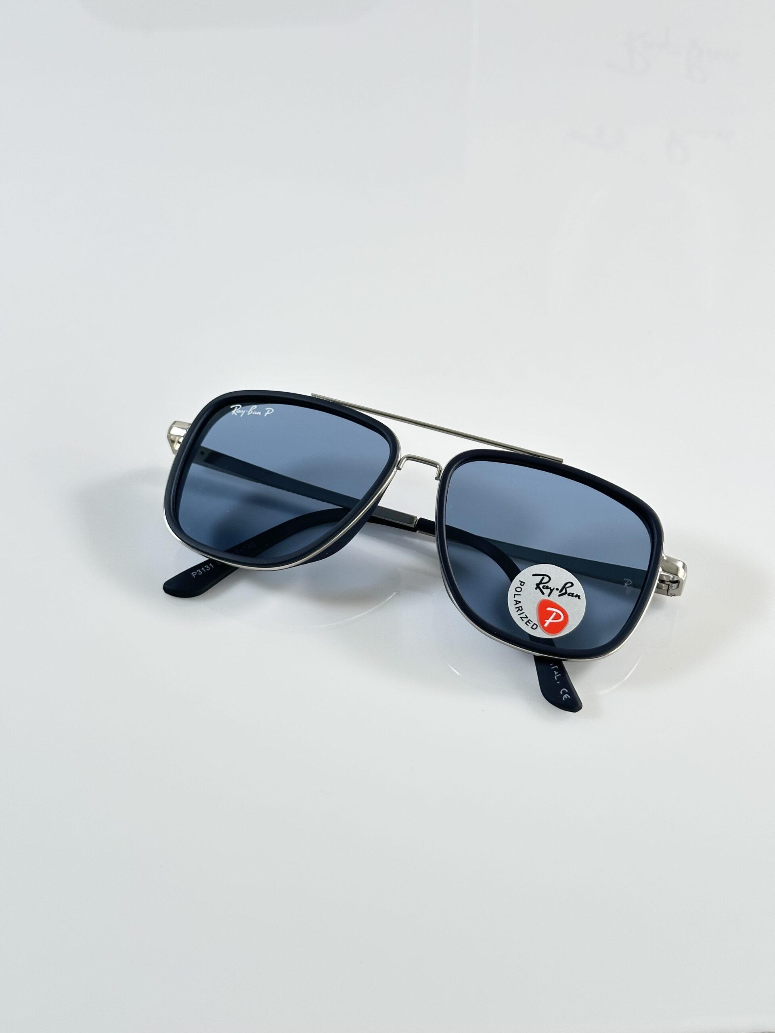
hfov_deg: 30.3
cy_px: 516
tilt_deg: -46.8
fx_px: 1433
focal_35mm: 48
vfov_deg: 39.7
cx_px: 388
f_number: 1.78
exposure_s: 1/100
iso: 64
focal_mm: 6.86
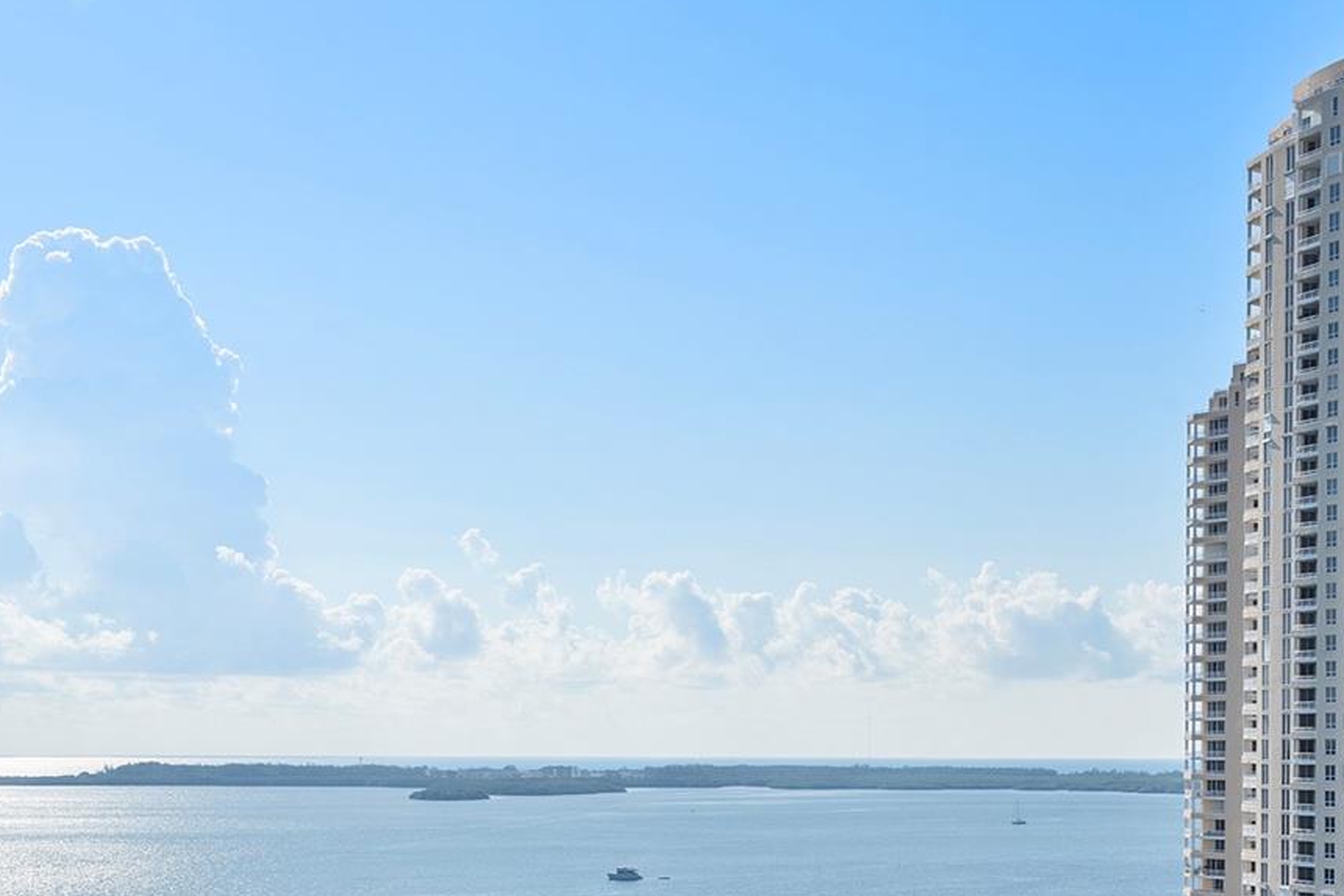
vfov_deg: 20.6
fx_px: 2426
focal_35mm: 65
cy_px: 760
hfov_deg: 30.6
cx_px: 389
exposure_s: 1/250
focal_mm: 35
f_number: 10
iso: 100
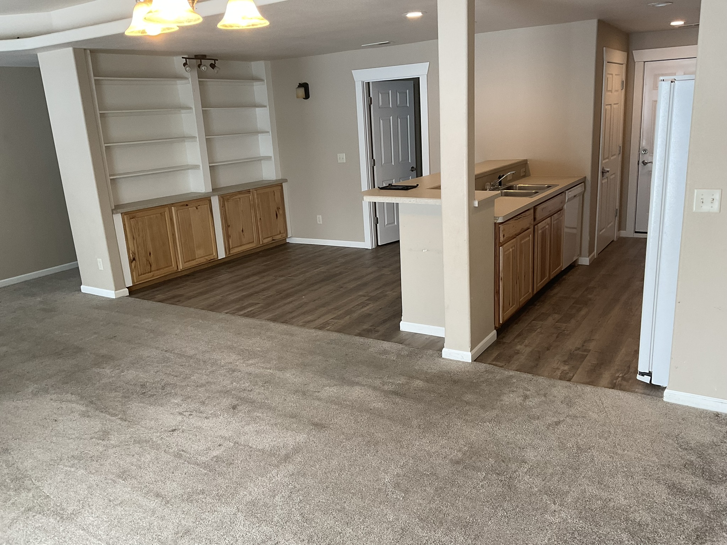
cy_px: 272
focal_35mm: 29
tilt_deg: -14.4
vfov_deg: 48.2
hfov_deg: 61.7
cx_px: 364
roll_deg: +3.5
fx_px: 609
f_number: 1.8
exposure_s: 1/60
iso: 64
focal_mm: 3
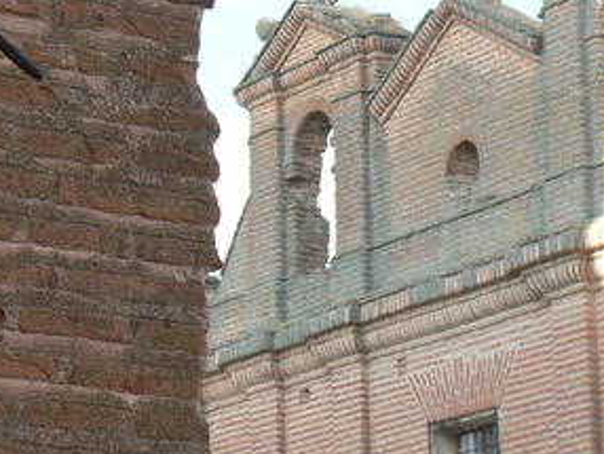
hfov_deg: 10.7
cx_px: 300
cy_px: 118
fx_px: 3231
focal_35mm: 185
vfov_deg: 8.0
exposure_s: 1/100
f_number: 4
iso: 64
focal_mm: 18.6
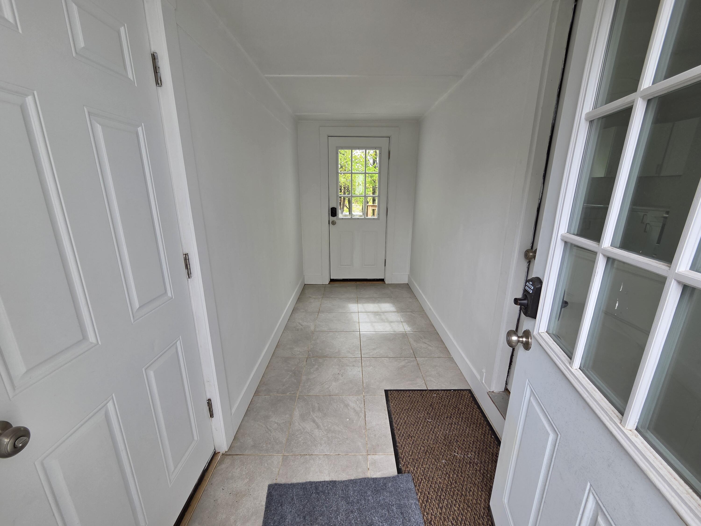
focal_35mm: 13
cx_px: 350
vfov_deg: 89.9
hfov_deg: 106.2
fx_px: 263
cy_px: 263
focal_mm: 2.2
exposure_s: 1/120
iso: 64
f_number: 2.2
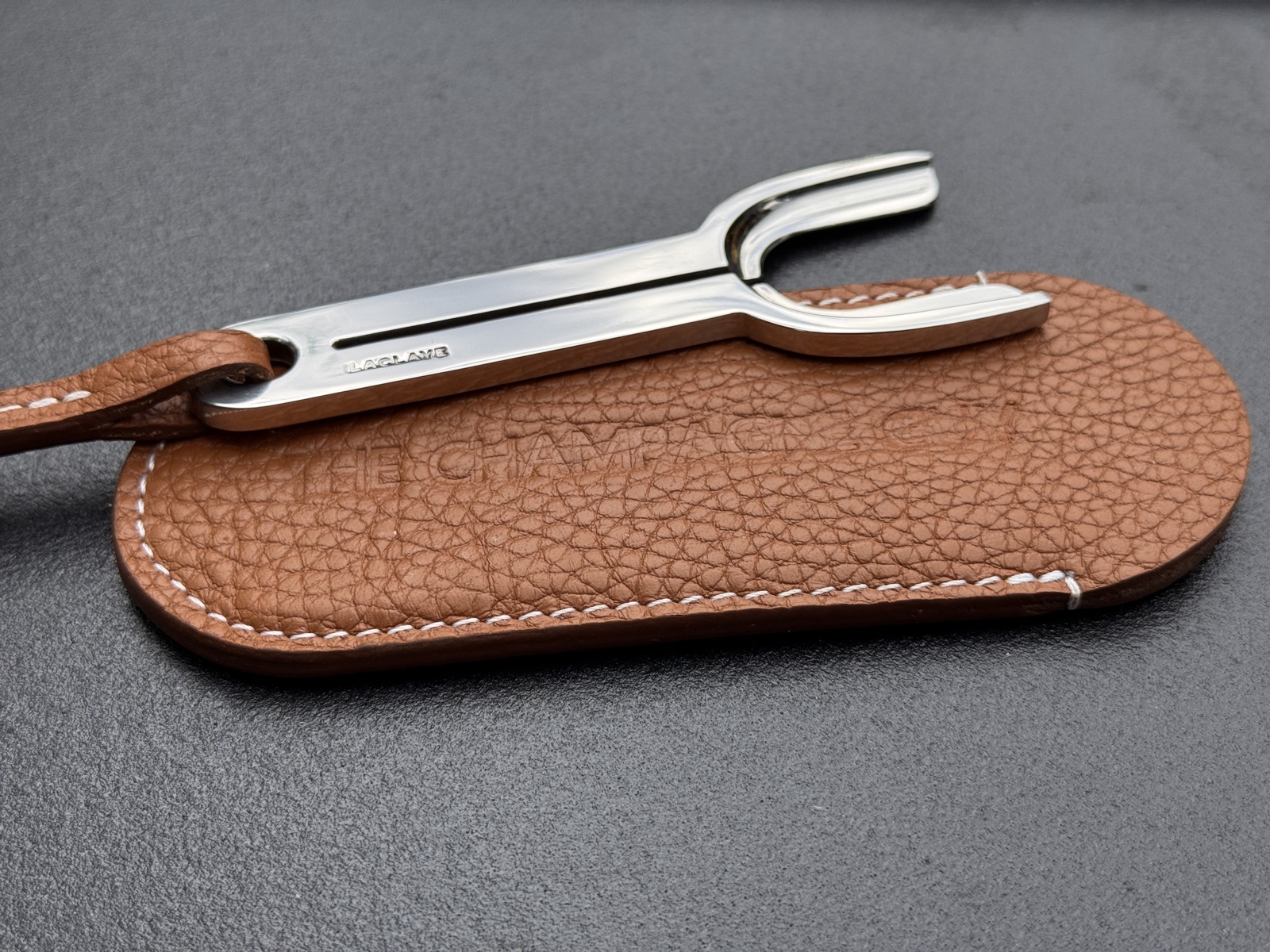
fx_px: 1761
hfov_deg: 39.7
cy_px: 476
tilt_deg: -48.1
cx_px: 635
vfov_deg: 30.3
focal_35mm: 48
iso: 64
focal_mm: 6.76
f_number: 1.78
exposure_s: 1/2179
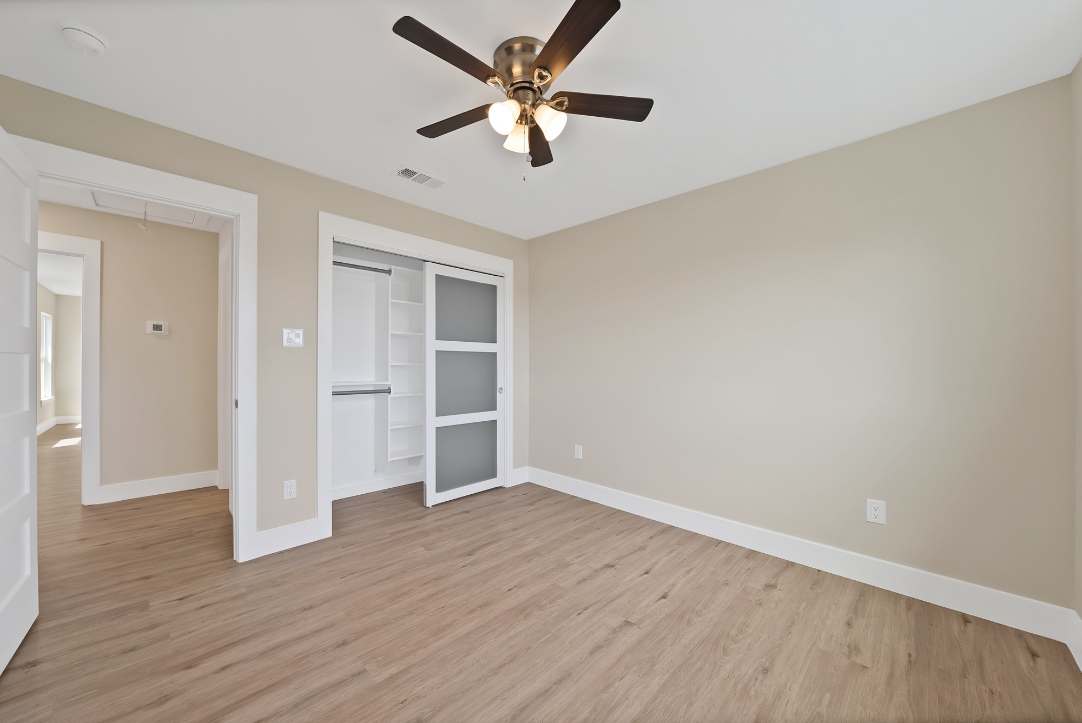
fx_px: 361
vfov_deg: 90.1
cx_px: 541
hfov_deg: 112.6
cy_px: 362
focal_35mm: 12
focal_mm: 12
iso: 640
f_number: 10
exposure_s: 1/6
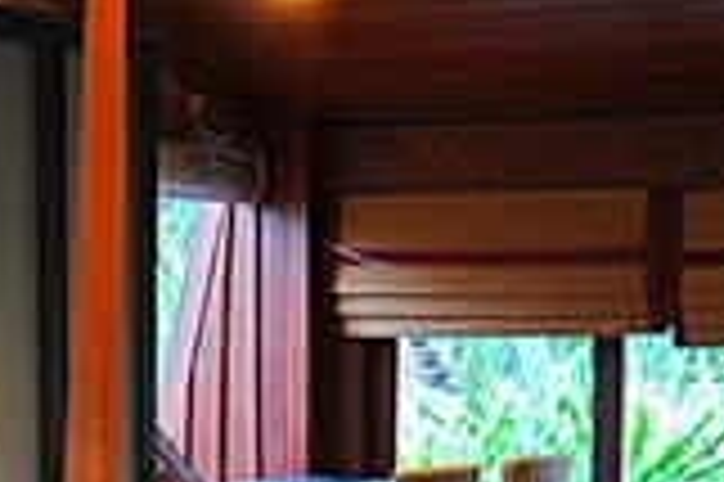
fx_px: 2692
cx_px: -36
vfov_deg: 10.1
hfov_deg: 15.0
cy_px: 525
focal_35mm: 134
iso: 200
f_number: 6.3
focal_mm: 18
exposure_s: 1/1.6
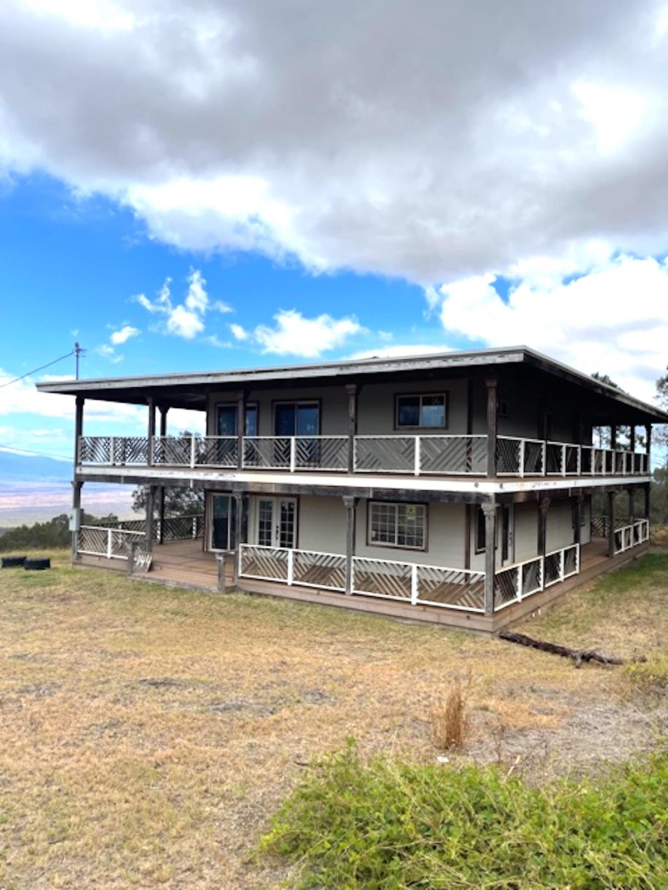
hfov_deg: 53.1
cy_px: 445
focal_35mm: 26
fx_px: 669
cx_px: 334
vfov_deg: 67.3
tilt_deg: +1.8
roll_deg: -0.6
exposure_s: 1/4049
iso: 32
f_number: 1.6
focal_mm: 5.1
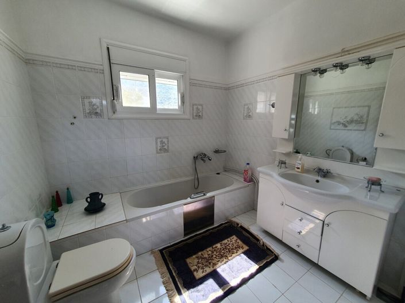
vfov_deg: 89.9
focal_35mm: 13
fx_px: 152
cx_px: 202
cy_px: 152
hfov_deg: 106.2
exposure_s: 1/60
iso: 64
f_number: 2.2
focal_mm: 1.8
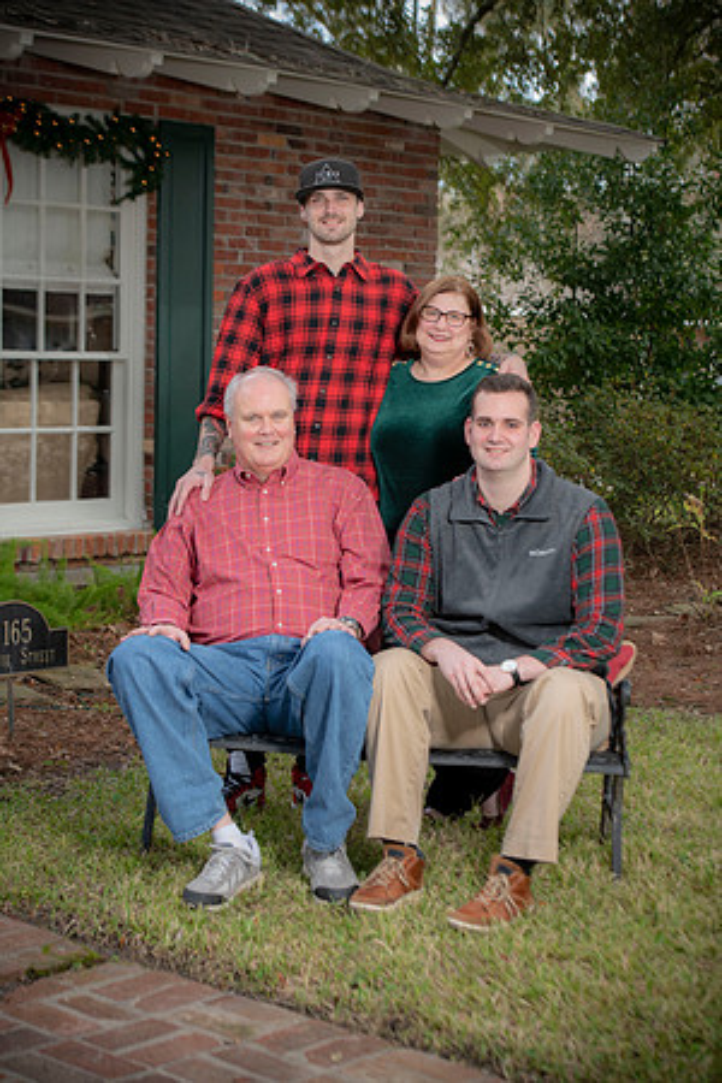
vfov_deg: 28.8
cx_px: 361
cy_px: 542
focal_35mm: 70
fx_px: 2106
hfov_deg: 19.5
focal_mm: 70
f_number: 5
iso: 320
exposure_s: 1/200
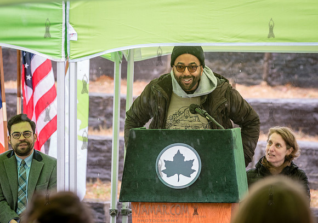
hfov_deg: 9.8
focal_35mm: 207
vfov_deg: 6.9
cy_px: 104
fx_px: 1856
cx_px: 177
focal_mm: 185
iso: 640
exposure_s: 1/250
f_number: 5.6
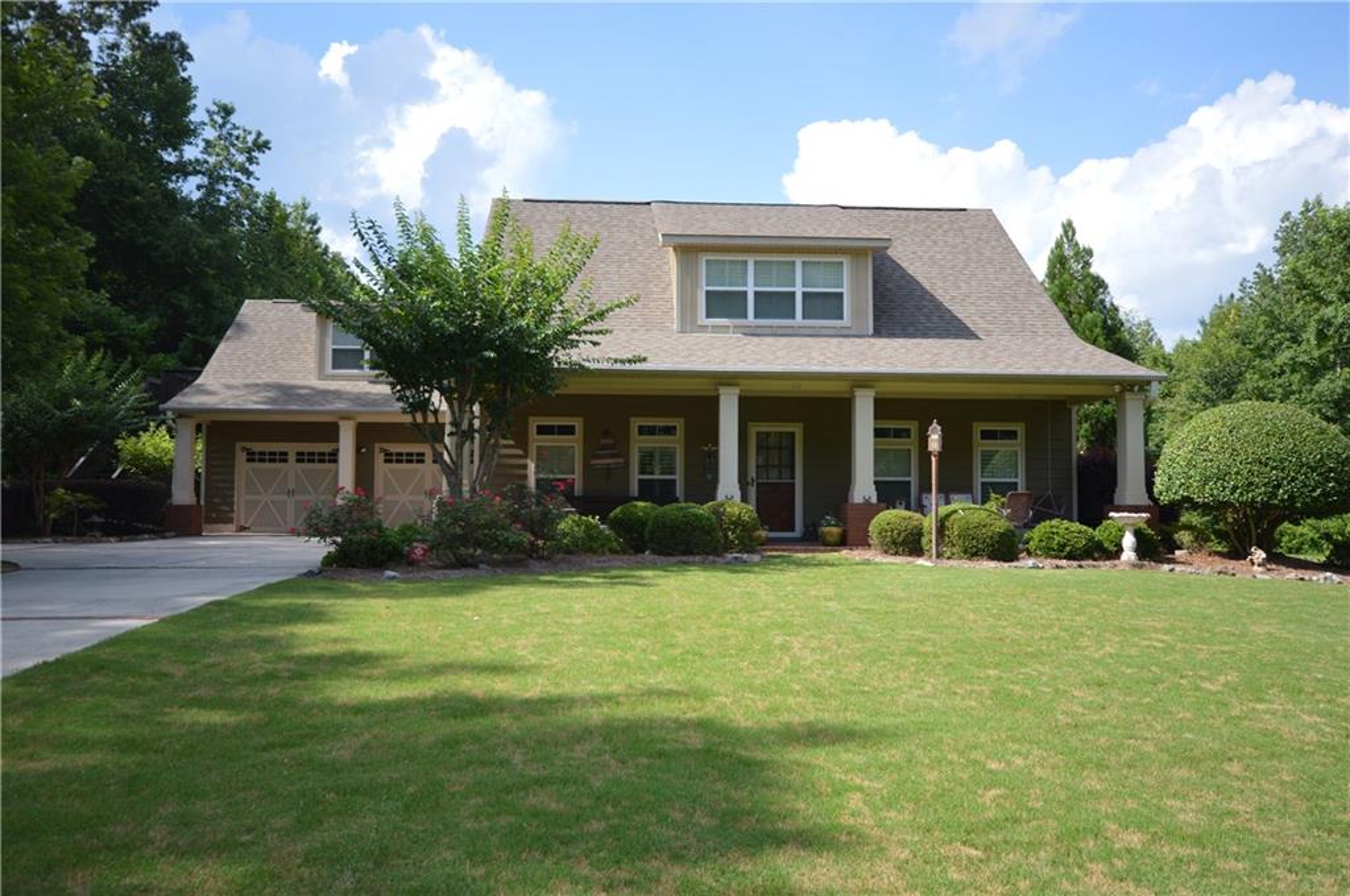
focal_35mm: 27
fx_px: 1011
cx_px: 675
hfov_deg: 67.4
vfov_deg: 47.8
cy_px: 448
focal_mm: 18
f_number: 6.3
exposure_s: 1/160
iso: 100
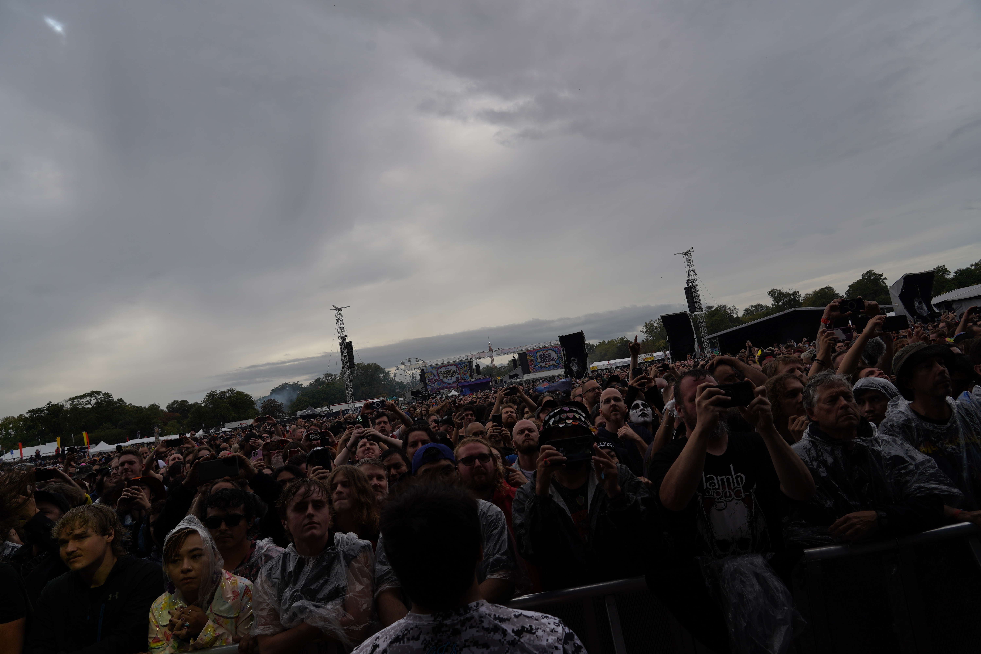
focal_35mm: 24
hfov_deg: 73.7
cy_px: 327
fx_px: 654
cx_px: 490
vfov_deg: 53.1
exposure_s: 1/640
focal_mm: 24
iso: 100
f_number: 8
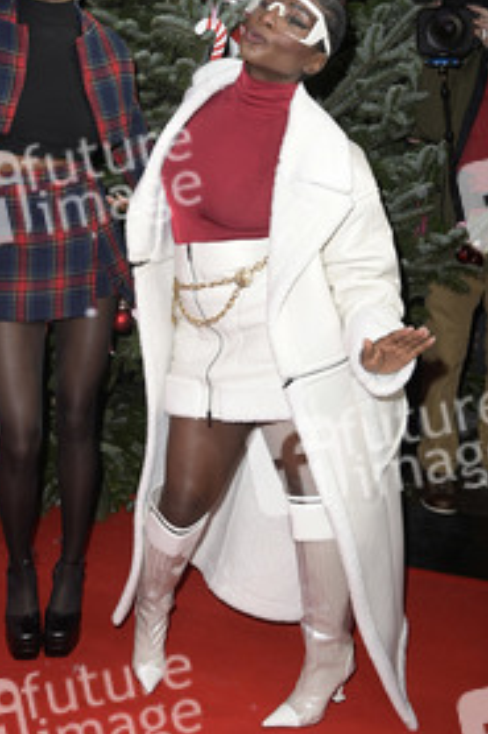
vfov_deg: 42.7
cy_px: 322
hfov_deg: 28.9
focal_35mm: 46
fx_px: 936
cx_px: 142
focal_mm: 32
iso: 800
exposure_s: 1/250
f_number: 5.6
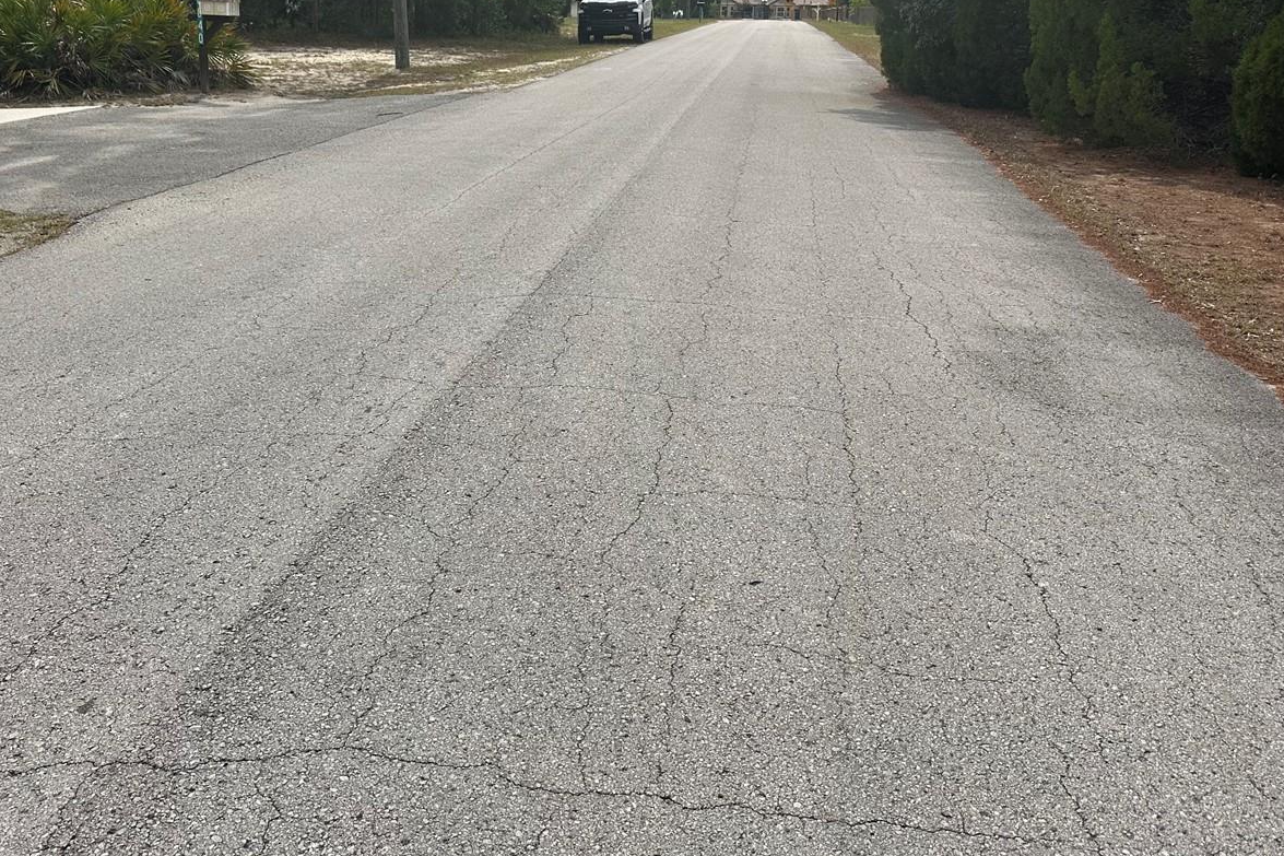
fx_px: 1212
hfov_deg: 55.8
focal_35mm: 34
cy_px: 278
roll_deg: -1.2
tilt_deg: -11.8
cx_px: 611
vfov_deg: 38.4
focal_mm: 6.86
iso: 80
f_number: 1.78
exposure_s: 1/5263
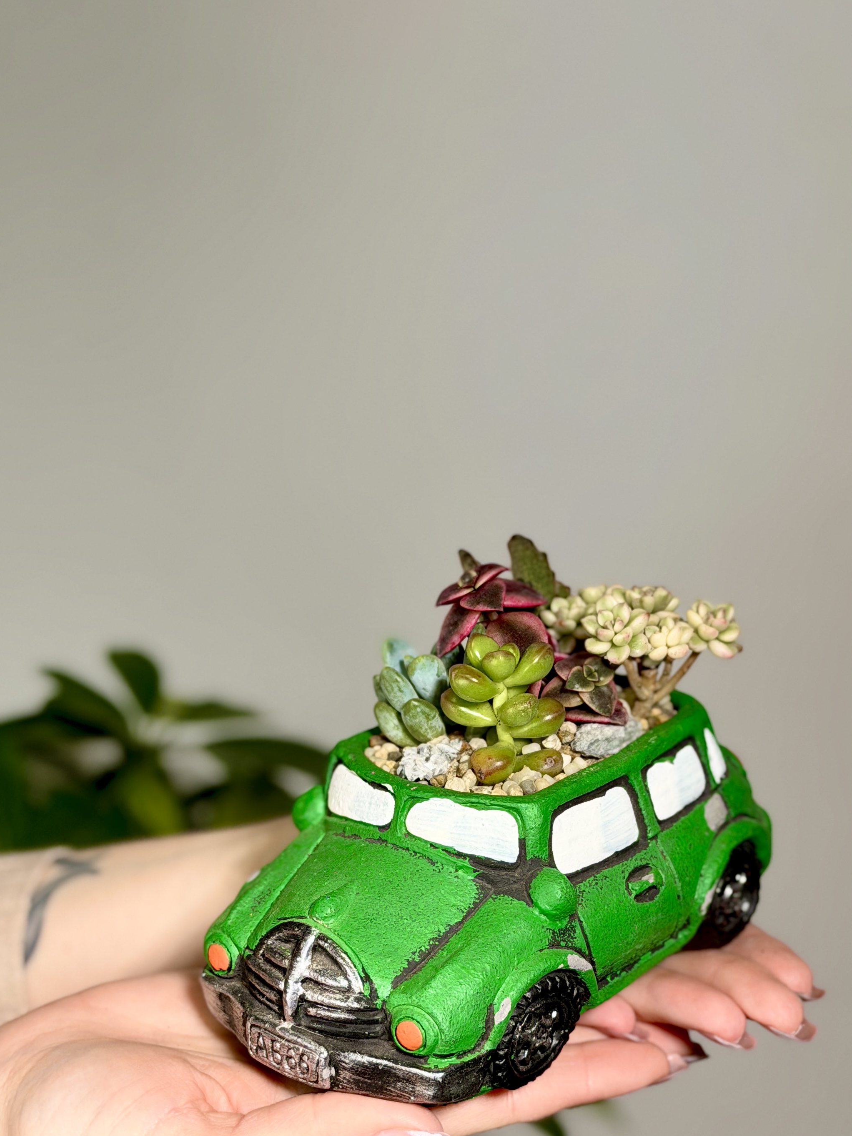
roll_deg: +2.2
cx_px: 494
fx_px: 2330
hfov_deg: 20.7
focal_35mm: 71
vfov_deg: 27.2
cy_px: 793
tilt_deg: -24.5
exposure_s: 1/726
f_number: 1.78
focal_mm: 6.76
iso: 64
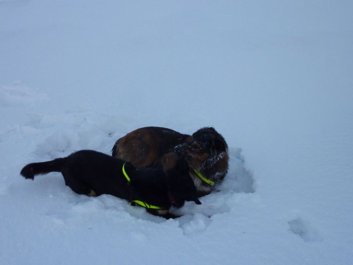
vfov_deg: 34.3
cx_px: 176
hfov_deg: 44.8
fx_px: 428
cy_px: 132
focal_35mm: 42
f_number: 3.7
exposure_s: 1/200
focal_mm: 6.9
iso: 160
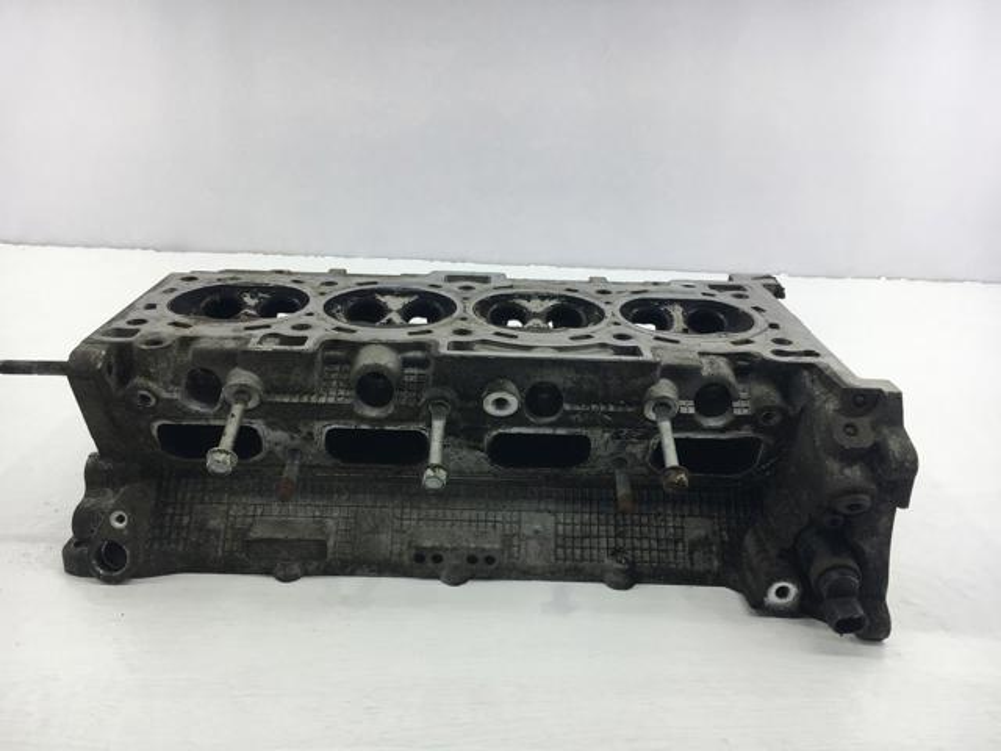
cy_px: 376
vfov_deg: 48.2
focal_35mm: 29
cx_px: 500
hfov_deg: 61.7
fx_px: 839
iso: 25
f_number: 2.2
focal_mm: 4.15
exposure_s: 1/50
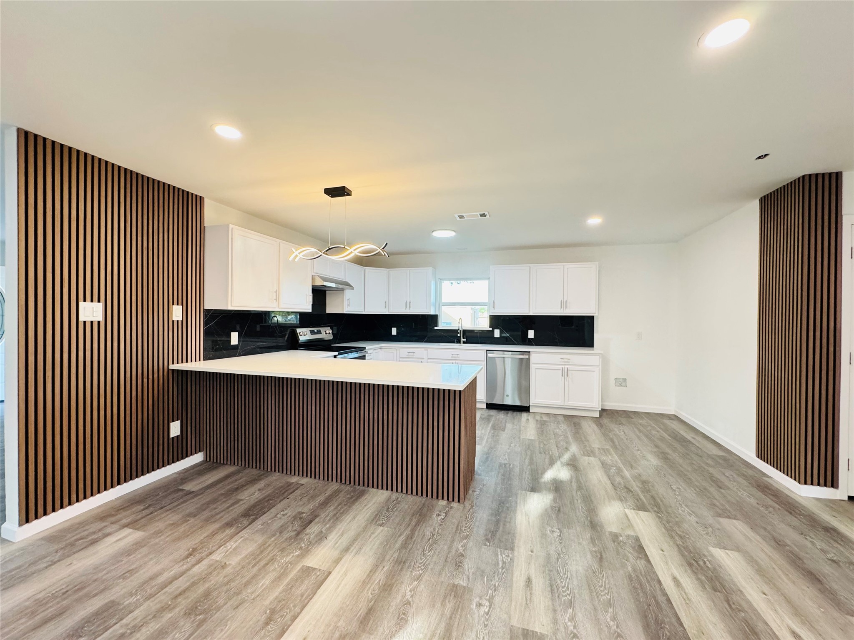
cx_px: 427
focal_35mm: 14
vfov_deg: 85.7
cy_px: 320
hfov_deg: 102.1
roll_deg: -1.0
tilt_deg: -0.5
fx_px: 345
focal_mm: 2.22
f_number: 2.2
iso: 320
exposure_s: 1/120
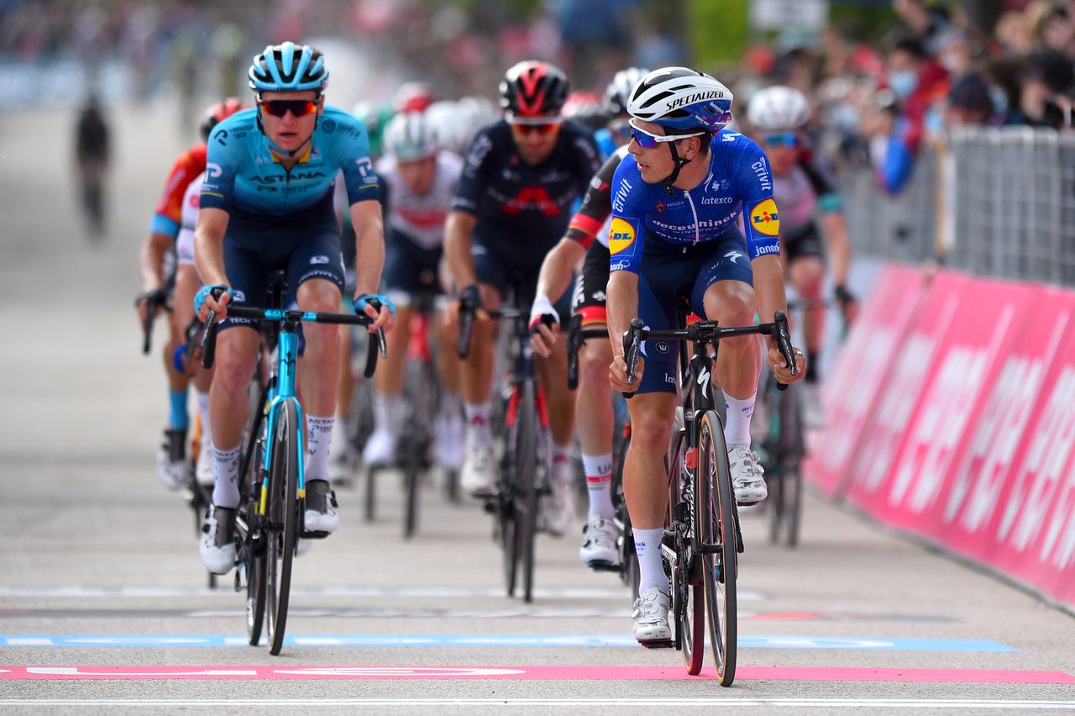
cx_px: 538
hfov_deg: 4.9
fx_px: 12535
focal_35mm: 420
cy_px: 358
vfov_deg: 3.3
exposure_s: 1/1600
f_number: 4.5
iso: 1000
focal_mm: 420
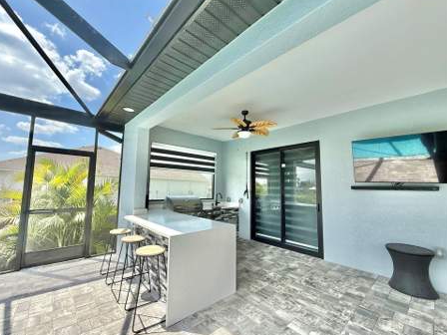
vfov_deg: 81.7
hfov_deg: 98.1
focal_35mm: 15
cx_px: 214
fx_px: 194
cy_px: 170
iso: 64
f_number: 2.2
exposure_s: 1/726
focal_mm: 2.22
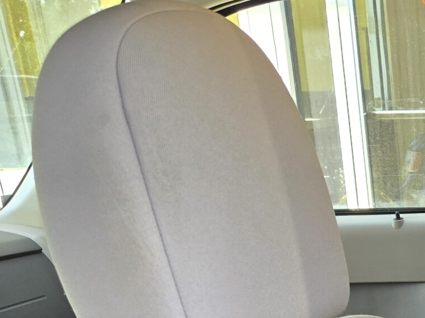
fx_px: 957
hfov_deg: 22.8
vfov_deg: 16.7
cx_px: 525
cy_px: 514
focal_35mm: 78
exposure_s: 1/180
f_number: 1.8
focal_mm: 5.4
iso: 64
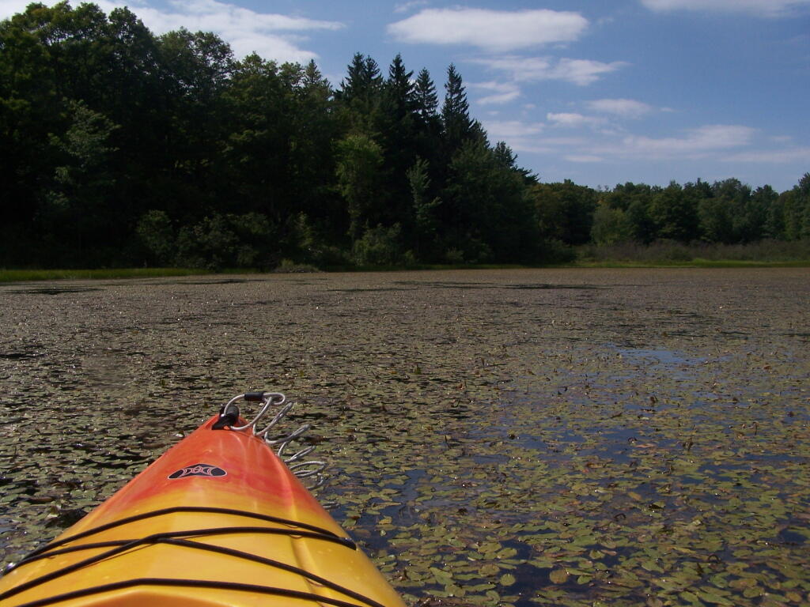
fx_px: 889
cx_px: 405
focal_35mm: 38
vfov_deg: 37.7
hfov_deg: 49.0
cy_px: 304
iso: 100
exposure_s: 1/1250
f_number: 5.6
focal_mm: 6.3
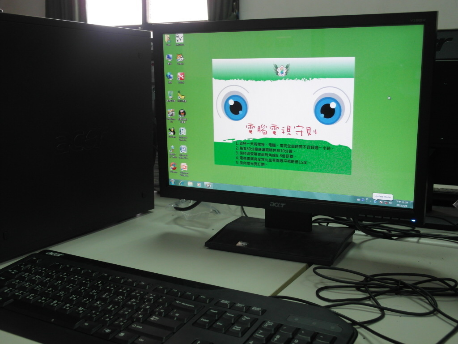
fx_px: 556
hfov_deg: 44.8
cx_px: 229
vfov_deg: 34.3
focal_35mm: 42
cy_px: 172
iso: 160
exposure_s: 1/45
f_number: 2.8
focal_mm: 9.1
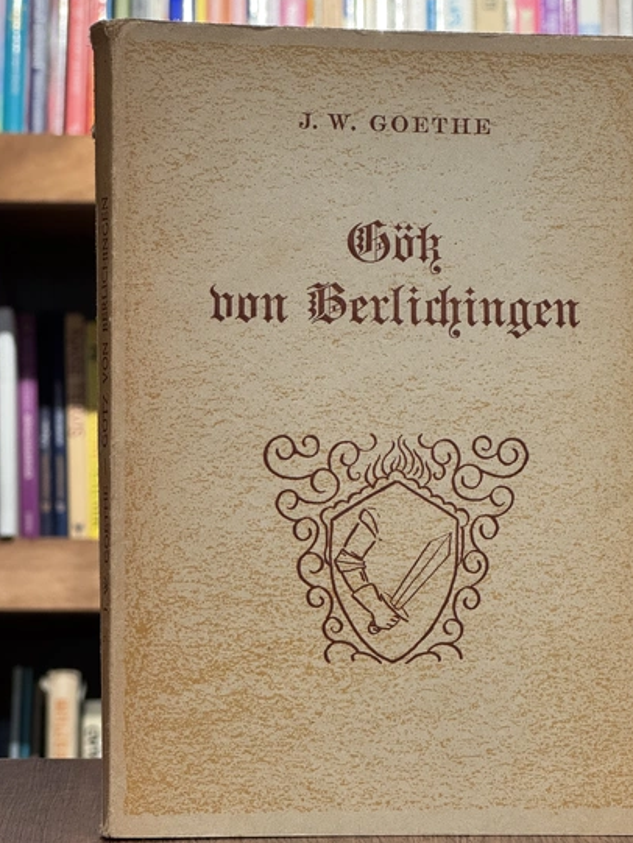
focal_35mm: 97
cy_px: 436
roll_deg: -1.0
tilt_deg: +0.7
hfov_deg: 15.2
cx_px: 378
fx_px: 2364
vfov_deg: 20.2
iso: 250
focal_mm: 9
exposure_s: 1/83
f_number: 2.8
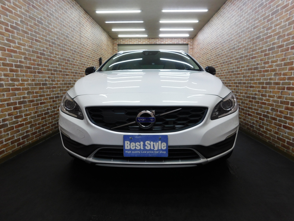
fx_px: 195
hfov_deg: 73.9
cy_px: 110
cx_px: 147
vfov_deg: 58.9
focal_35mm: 23
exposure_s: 1/40
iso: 125
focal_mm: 4
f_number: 3
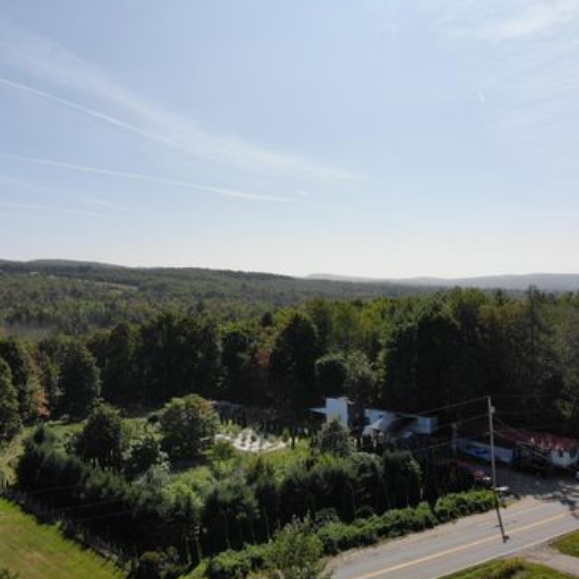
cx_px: 269
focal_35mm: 29
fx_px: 549
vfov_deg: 55.6
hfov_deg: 55.6
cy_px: 286
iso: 101
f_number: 2.8
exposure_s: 1/2082
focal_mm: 4.5
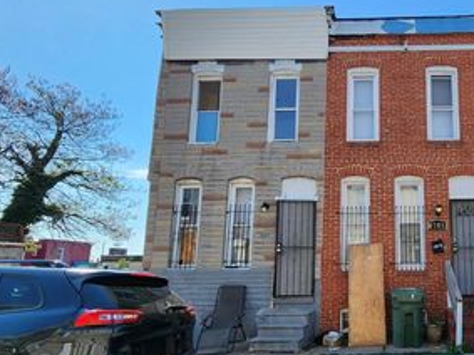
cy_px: 212
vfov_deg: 58.4
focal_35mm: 23
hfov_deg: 66.7
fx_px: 315
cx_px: 384
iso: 50
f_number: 2.2
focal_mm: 2.2
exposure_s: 1/1242
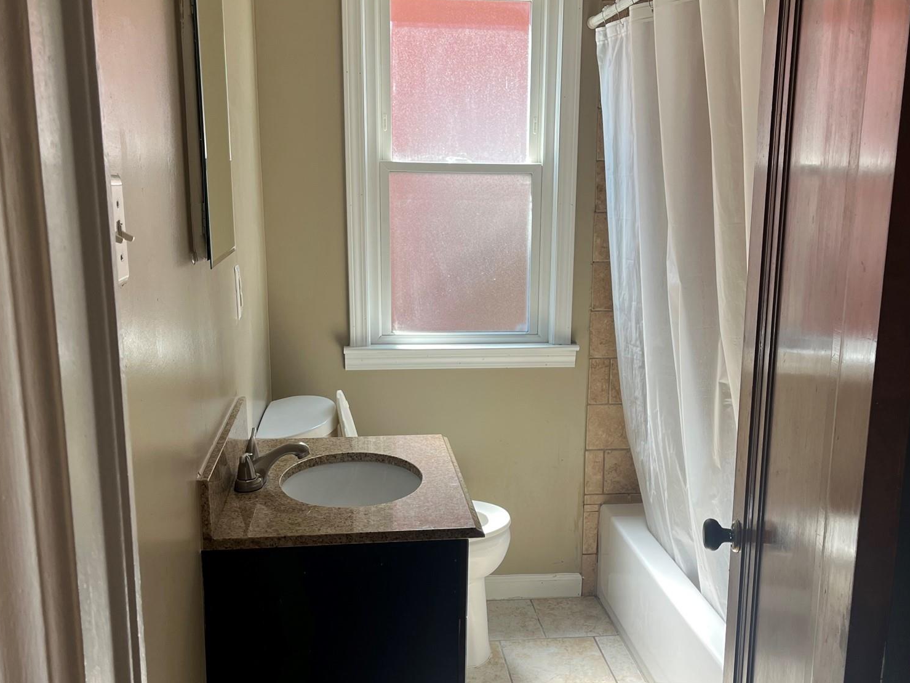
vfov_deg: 39.6
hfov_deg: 51.3
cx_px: 476
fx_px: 946
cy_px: 389
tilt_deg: -13.8
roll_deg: -0.1
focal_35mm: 36
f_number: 1.6
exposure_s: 1/122
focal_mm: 5.1
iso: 40
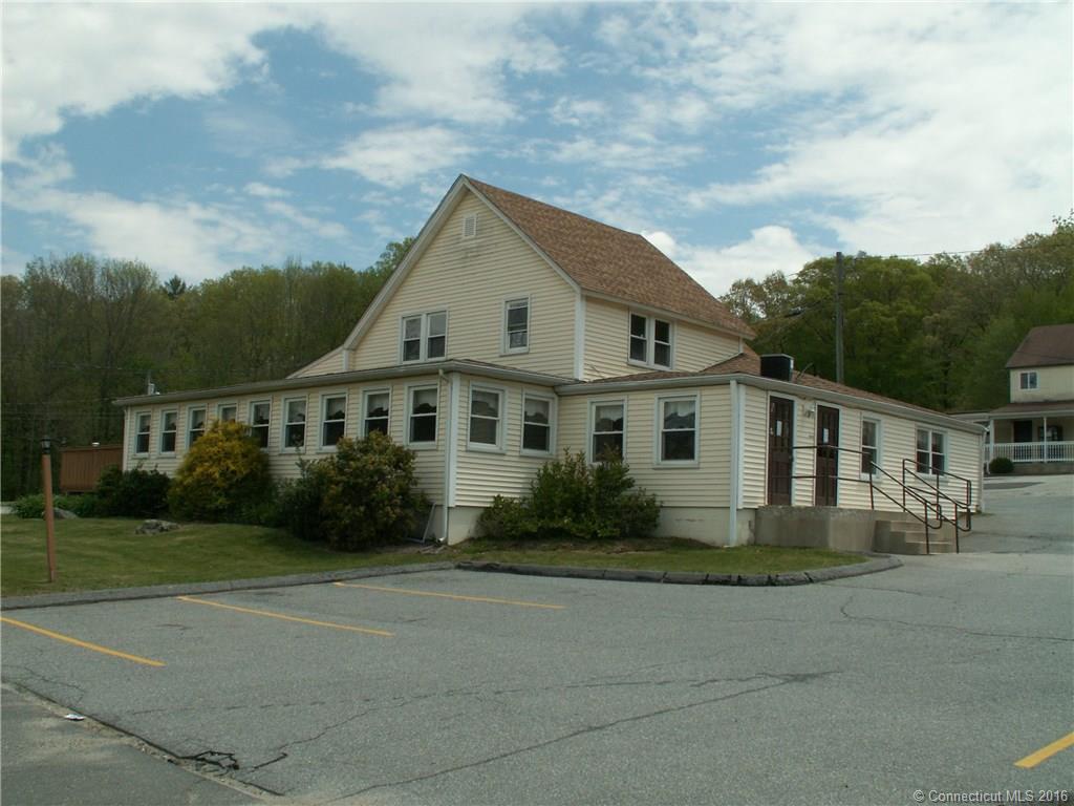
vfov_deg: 40.7
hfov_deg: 52.6
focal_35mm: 35
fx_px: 1086
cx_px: 537
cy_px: 403
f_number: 7.1
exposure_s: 1/250
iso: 50
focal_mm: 5.86
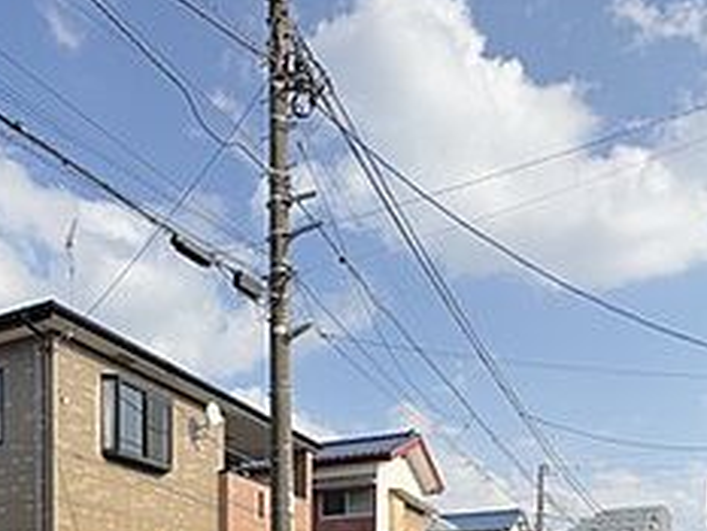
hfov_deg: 51.0
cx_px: 288
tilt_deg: +0.0
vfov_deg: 32.2
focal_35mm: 36
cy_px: 652
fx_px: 736
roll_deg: -0.3
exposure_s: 1/1078
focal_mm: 2.22
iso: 50
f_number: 2.2
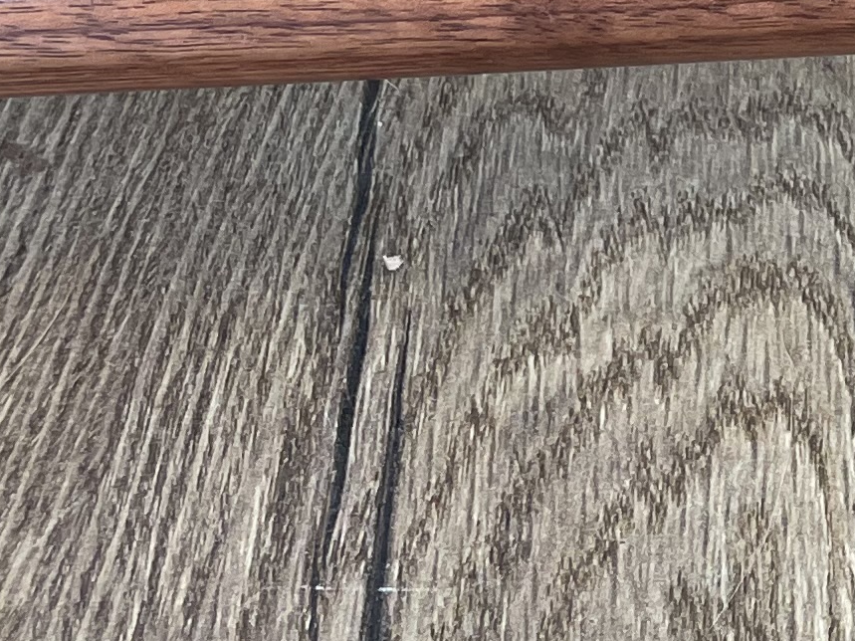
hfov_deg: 14.6
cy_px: -119
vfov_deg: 11.9
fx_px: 3013
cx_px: 1426
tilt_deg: -43.6
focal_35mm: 122
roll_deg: -4.4
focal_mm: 4.2
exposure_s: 1/50
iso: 80
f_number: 1.6
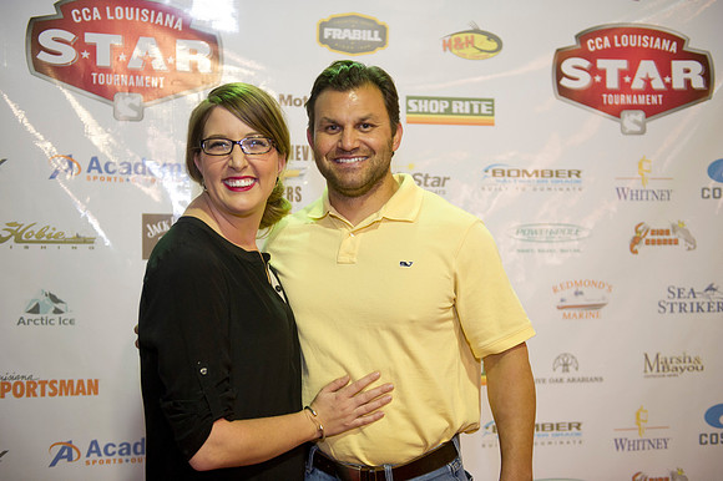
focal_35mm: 44
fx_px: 883
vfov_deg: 30.5
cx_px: 362
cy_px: 240
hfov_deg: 44.5
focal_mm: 44
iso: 1250
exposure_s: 1/60
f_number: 2.8
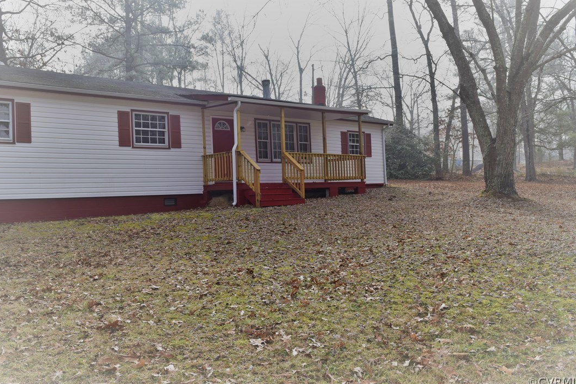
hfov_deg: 55.8
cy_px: 193
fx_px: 544
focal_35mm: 34
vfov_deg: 38.9
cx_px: 291
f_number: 11
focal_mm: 22
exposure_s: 1/200
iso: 100
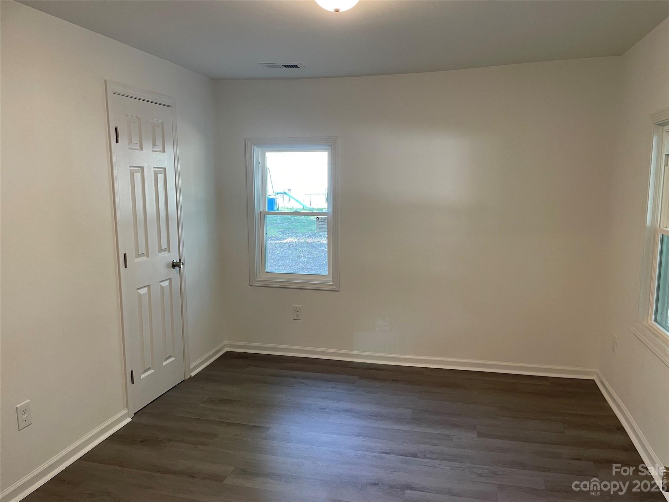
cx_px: 334
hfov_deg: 67.3
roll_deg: +0.4
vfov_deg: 53.1
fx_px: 502
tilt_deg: -8.9
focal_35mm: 26
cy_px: 251
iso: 80
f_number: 1.6
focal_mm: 4.2
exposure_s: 1/60
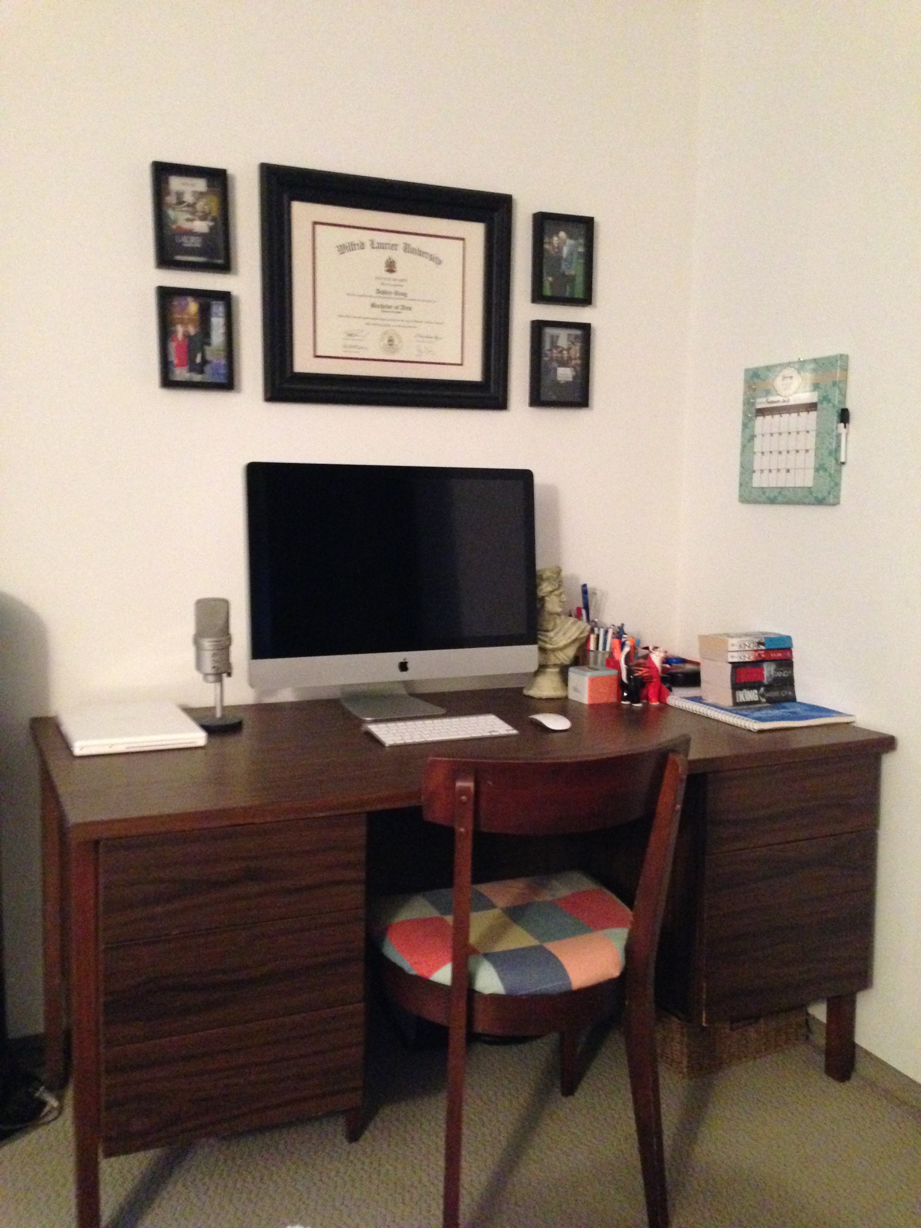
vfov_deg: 55.4
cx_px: 460
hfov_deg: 42.9
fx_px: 1171
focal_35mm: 33
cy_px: 614
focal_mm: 4.12
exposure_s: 1/15
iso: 800
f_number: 2.4
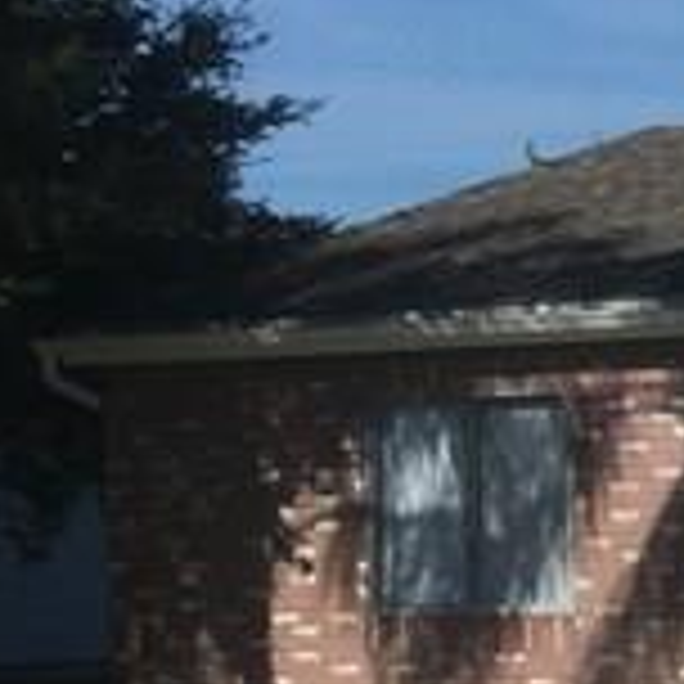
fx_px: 3867
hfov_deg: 8.8
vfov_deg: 10.0
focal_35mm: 173
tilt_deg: -4.3
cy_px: 778
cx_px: 1827
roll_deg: -1.3
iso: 32
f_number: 2.2
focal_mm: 4.15
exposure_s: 1/4950
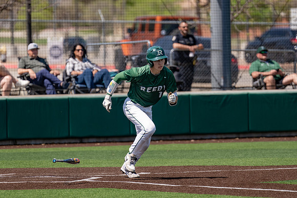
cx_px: 145
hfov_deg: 5.5
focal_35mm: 377
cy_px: 99
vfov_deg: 3.7
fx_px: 3108
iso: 320
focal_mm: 280
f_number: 4
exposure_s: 1/3200
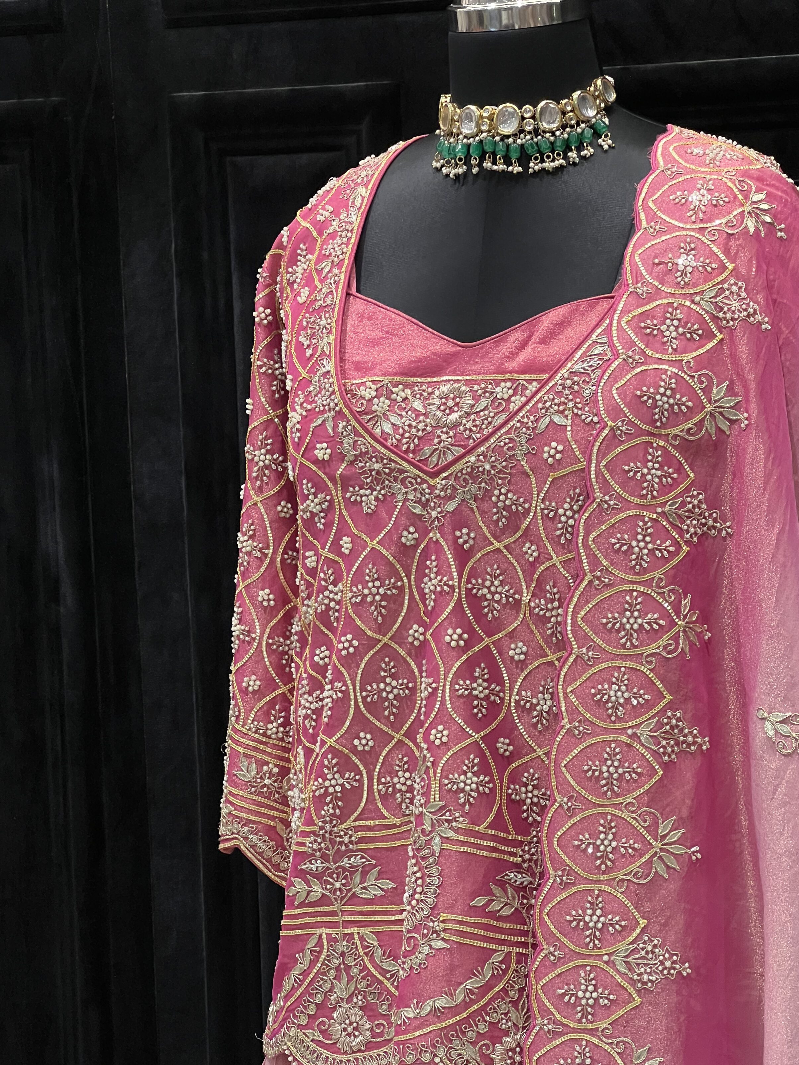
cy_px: 533
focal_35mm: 97
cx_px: 492
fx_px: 2986
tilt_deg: -4.4
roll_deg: +2.2
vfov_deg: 20.2
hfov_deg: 15.2
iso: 160
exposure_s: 1/100
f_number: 2.8
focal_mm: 9
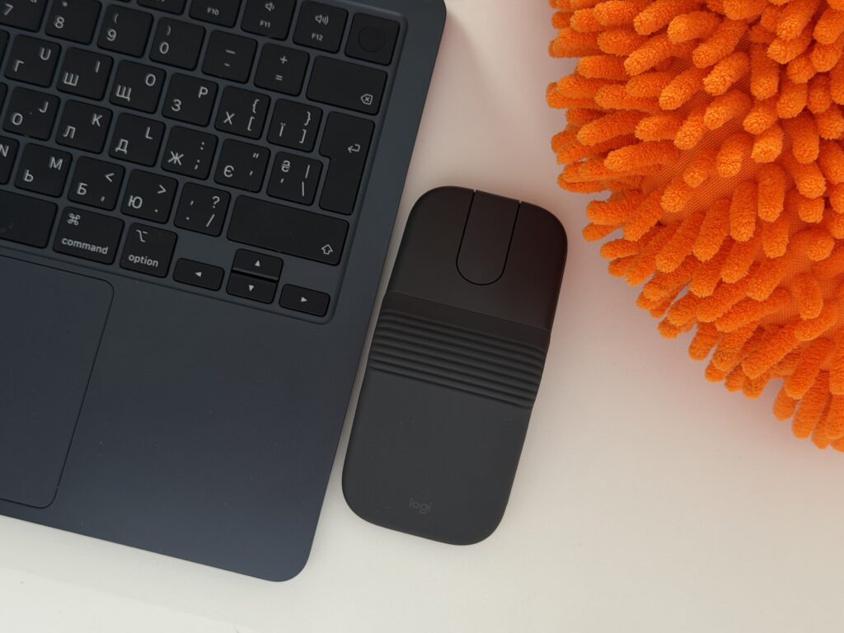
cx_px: 422
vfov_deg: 30.3
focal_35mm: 48
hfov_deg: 39.7
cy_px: 316
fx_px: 1170
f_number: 1.78
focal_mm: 6.76
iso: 50
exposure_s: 1/121
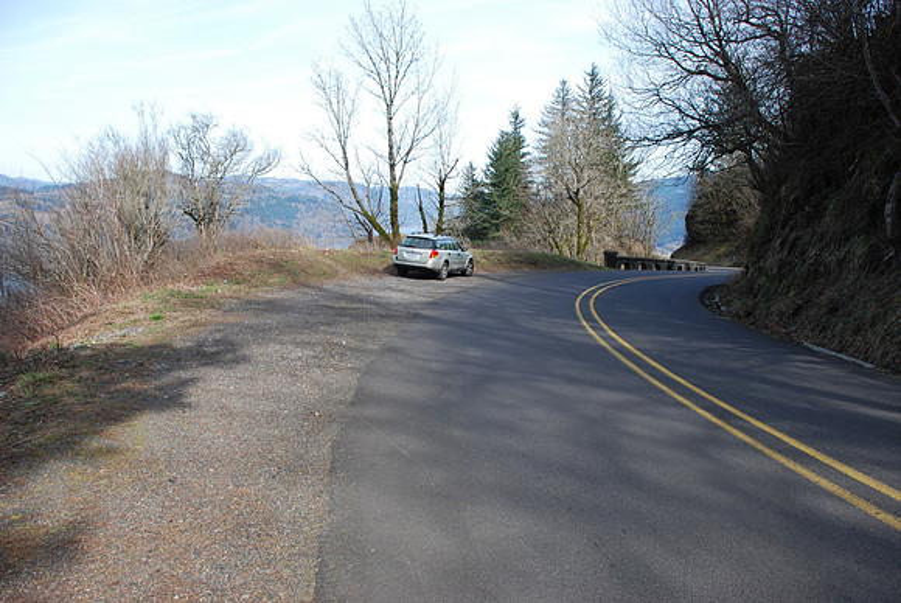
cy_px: 302
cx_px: 450
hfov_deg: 67.3
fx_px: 676
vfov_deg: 48.0
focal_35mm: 27
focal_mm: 18
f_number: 5
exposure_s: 1/320
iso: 200
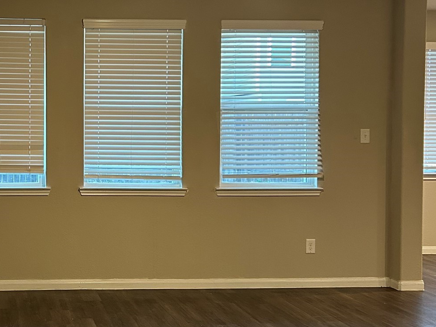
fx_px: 680
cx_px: 45
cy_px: 155
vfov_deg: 27.0
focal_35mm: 54
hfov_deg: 33.7
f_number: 1.5
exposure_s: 1/60
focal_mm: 5.7
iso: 320
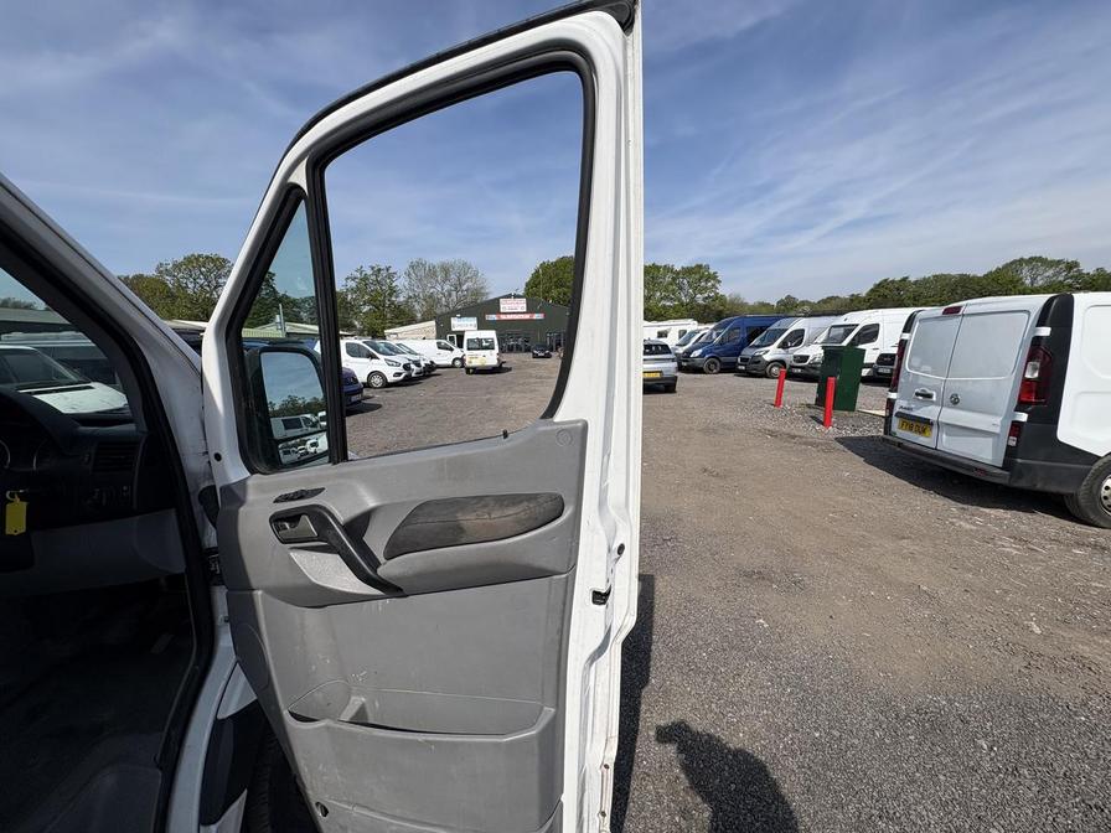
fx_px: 449
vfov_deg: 85.7
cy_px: 416
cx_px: 556
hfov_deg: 102.1
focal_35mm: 14
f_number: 2.2
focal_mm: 2.22
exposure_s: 1/3106
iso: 50
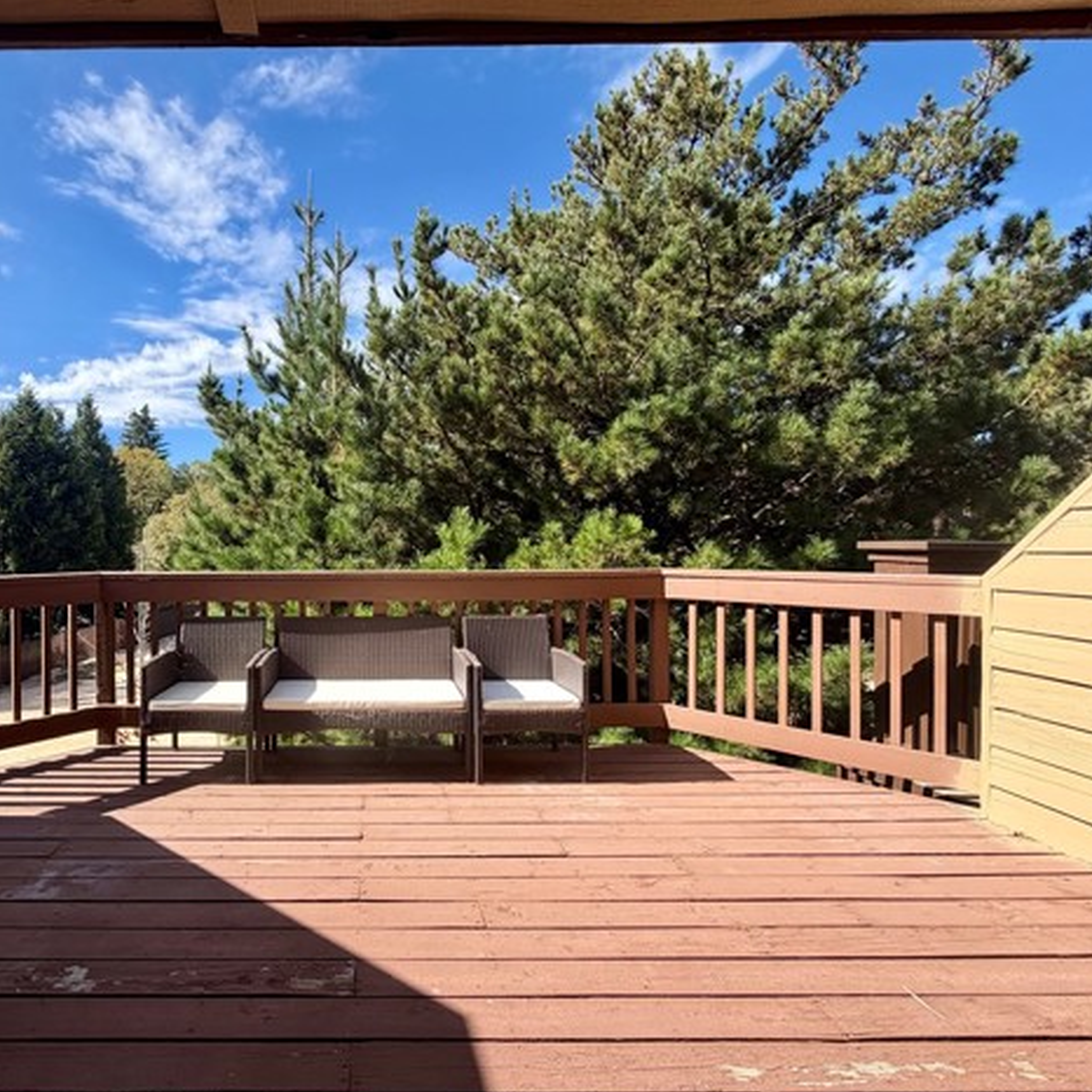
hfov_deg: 81.4
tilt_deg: +0.6
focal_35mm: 17
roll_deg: +0.8
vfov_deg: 84.0
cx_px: 373
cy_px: 544
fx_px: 607
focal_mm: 2.22
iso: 40
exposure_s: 1/770
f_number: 2.2
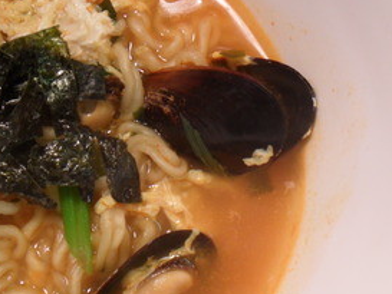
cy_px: 181
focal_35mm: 64
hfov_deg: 30.2
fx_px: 725
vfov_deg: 22.9
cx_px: 225
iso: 160
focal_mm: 6.3
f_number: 3
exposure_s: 1/45
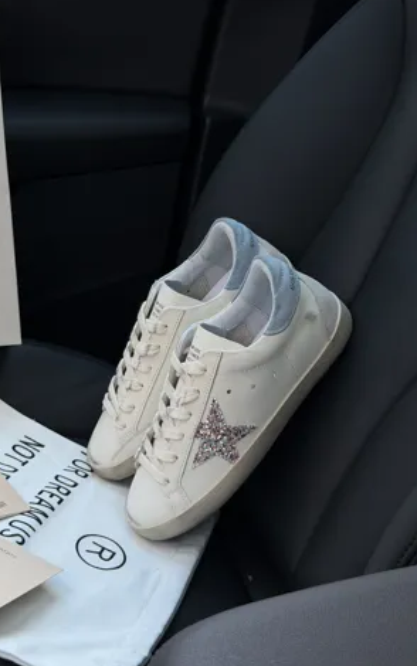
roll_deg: -1.2
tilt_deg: -30.6
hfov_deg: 24.9
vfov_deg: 38.9
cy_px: 330
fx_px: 945
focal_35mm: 52
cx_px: 176
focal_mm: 6.76
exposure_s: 1/61
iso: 80
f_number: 1.78
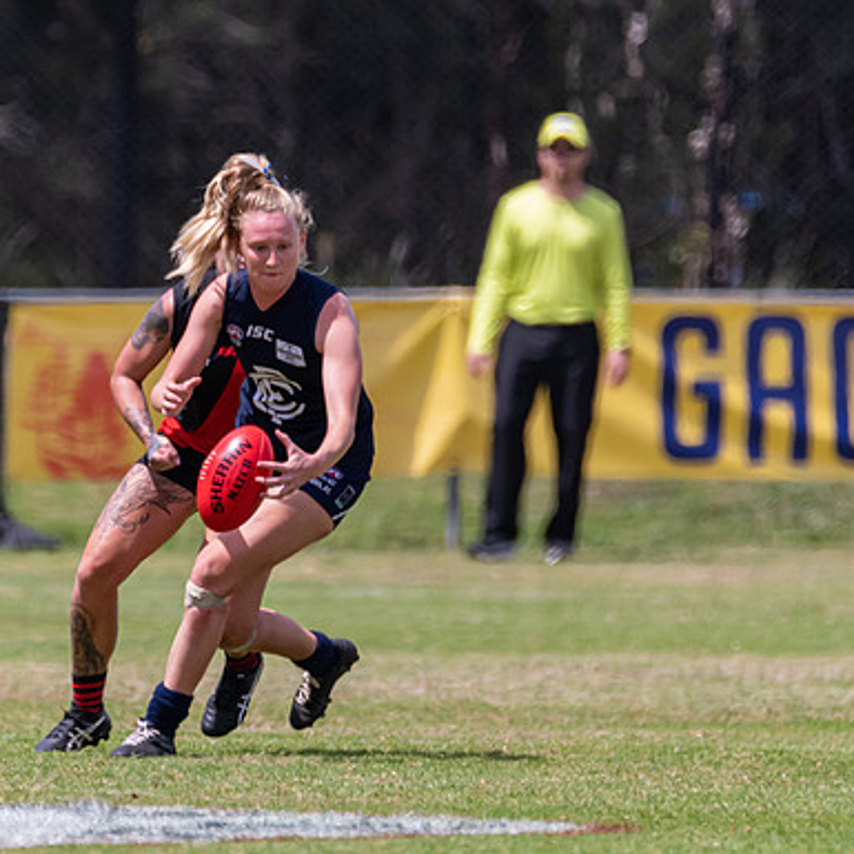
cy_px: 407
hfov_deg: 1.5
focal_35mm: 1186
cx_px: 237
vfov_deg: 1.5
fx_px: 33103
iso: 800
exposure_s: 1/2000
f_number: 6.3
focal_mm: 600
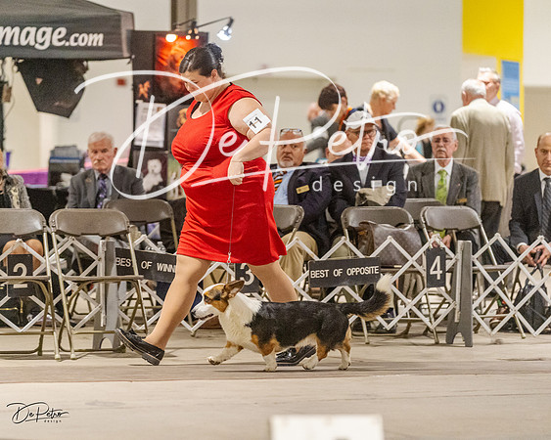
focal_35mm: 169
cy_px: 220
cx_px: 239
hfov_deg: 11.4
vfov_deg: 9.1
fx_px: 2754
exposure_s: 1/400
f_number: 3.2
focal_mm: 150
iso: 6400
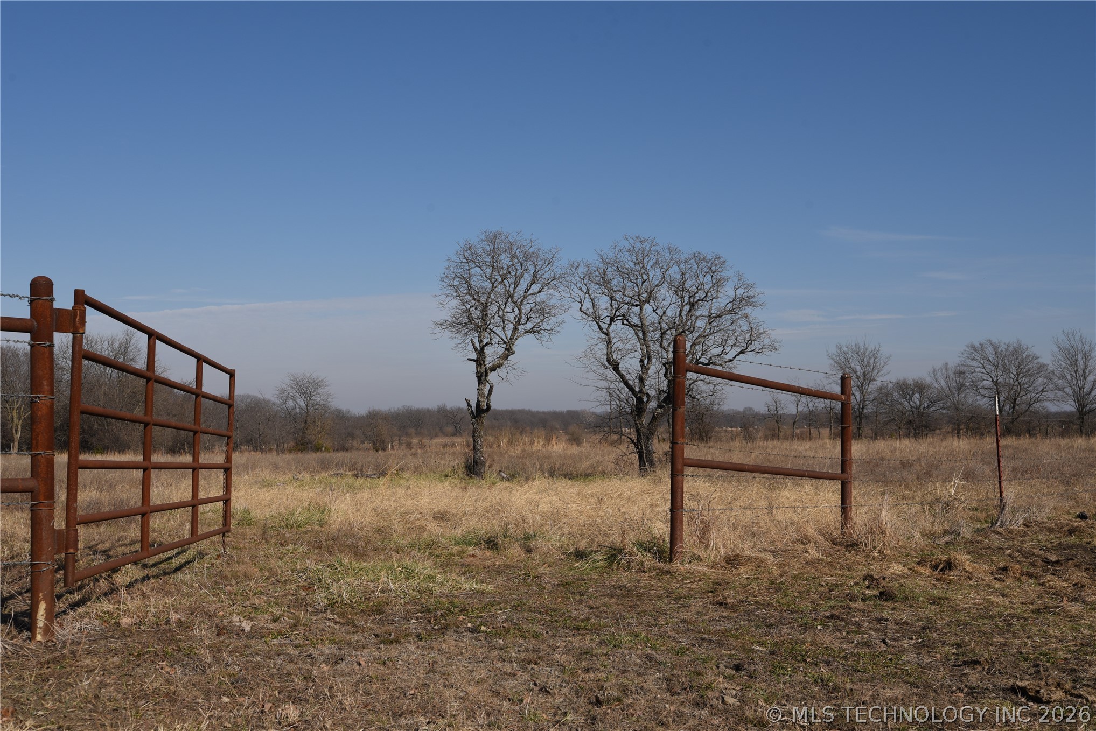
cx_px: 548
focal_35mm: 40
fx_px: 1218
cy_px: 366
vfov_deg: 33.4
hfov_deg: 48.4
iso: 100
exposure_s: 1/400
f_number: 10
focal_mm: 40
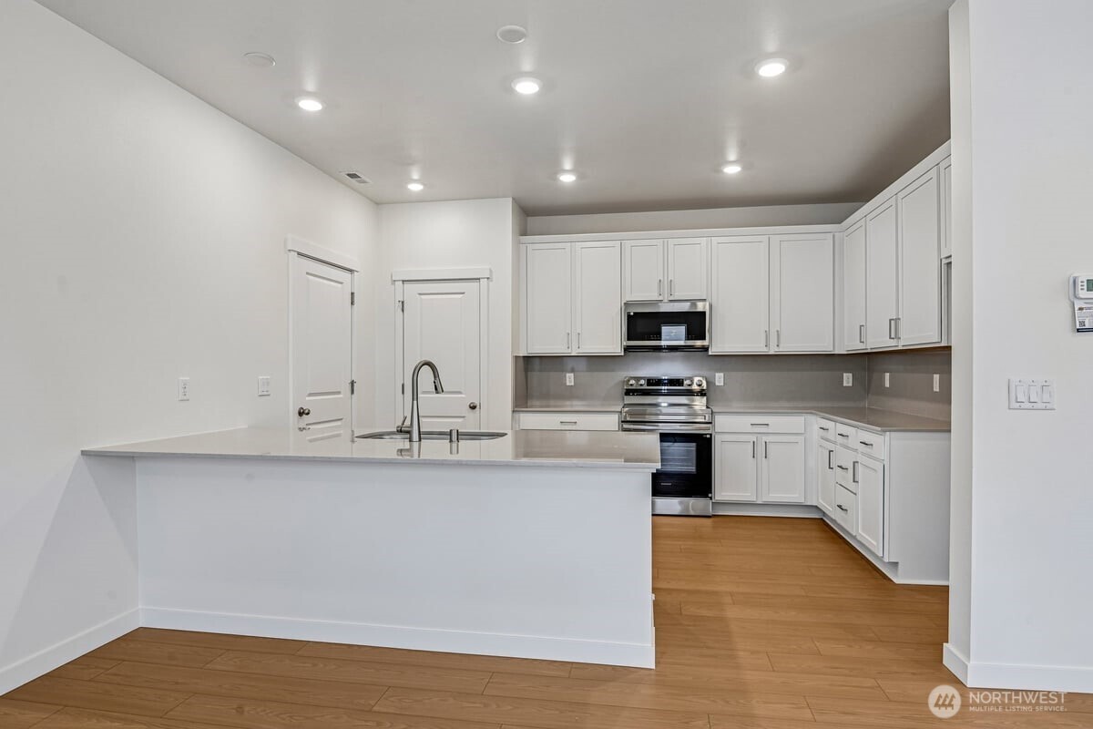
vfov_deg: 64.6
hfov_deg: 86.9
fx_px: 577
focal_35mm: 19
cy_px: 364
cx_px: 546
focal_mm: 19
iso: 400
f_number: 8
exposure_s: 1/40
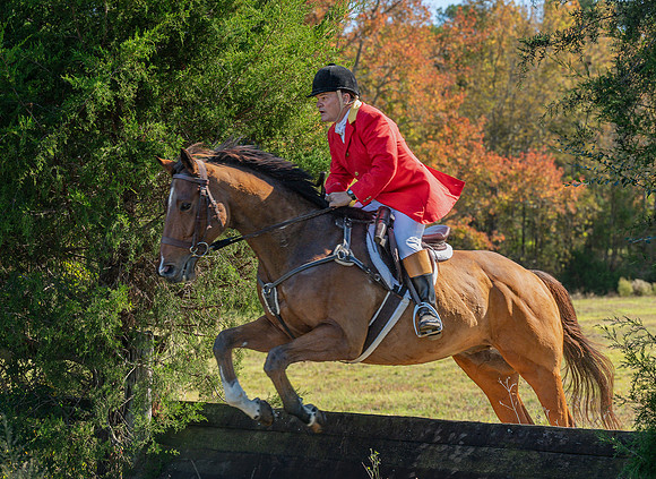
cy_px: 196
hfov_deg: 22.5
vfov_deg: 16.5
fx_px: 1651
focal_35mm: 88
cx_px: 377
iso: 500
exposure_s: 1/640
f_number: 4
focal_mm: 70
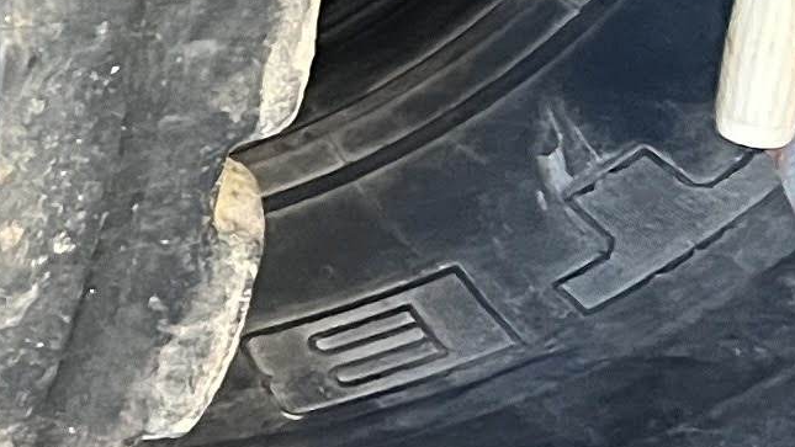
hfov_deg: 9.7
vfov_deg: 6.8
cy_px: -185
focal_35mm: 177
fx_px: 3732
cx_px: -1506
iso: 500
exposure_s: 1/60
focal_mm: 5.7
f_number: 1.5
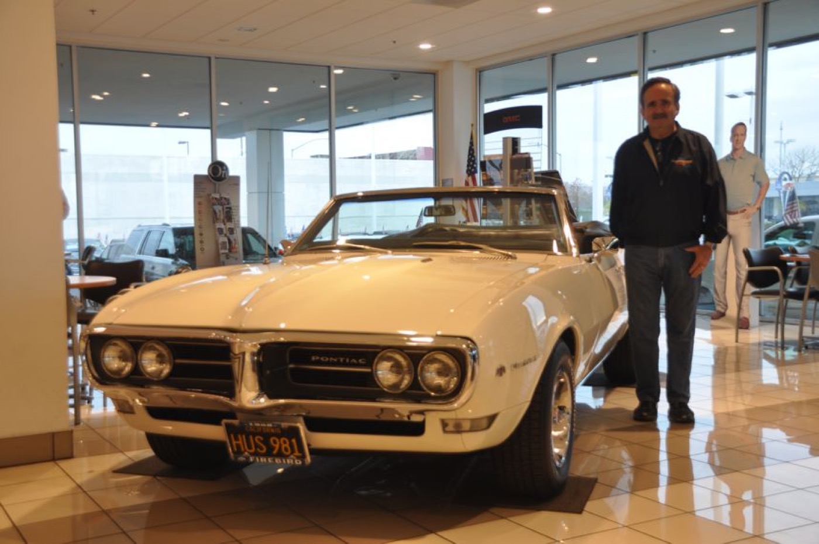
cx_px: 410
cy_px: 272
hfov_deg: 45.0
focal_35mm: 44
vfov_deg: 30.8
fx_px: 988
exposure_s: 1/30
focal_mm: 29
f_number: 5.6
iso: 320
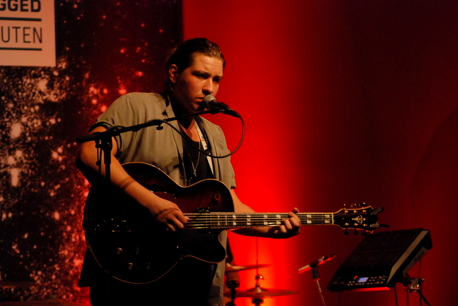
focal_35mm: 120
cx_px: 229
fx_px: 1529
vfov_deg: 11.5
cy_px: 153
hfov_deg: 17.0
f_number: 2.8
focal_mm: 80
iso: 1600
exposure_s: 1/160
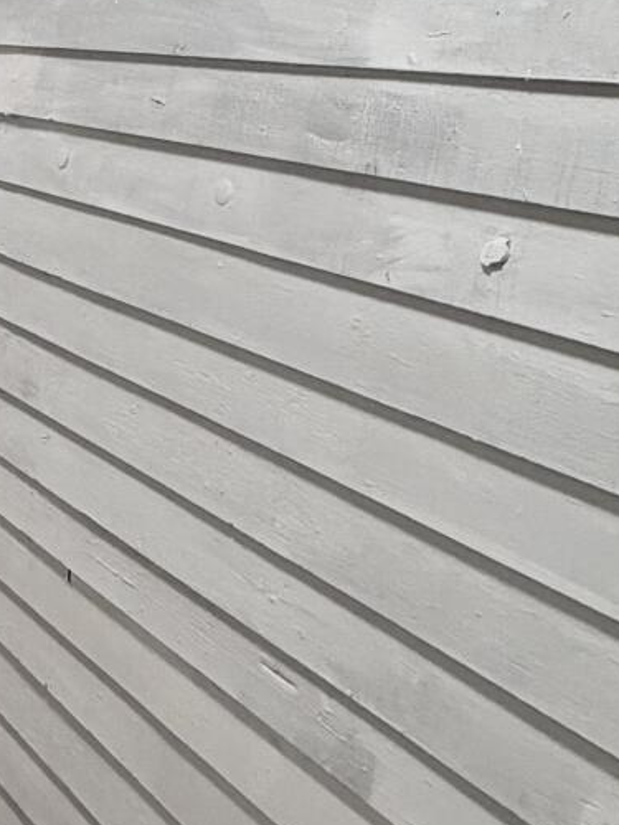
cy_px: 254
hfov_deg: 20.4
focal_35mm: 56
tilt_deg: -10.4
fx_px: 1335
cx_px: -419
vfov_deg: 33.9
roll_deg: -1.2
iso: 200
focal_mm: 2.22
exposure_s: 1/120
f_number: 2.2
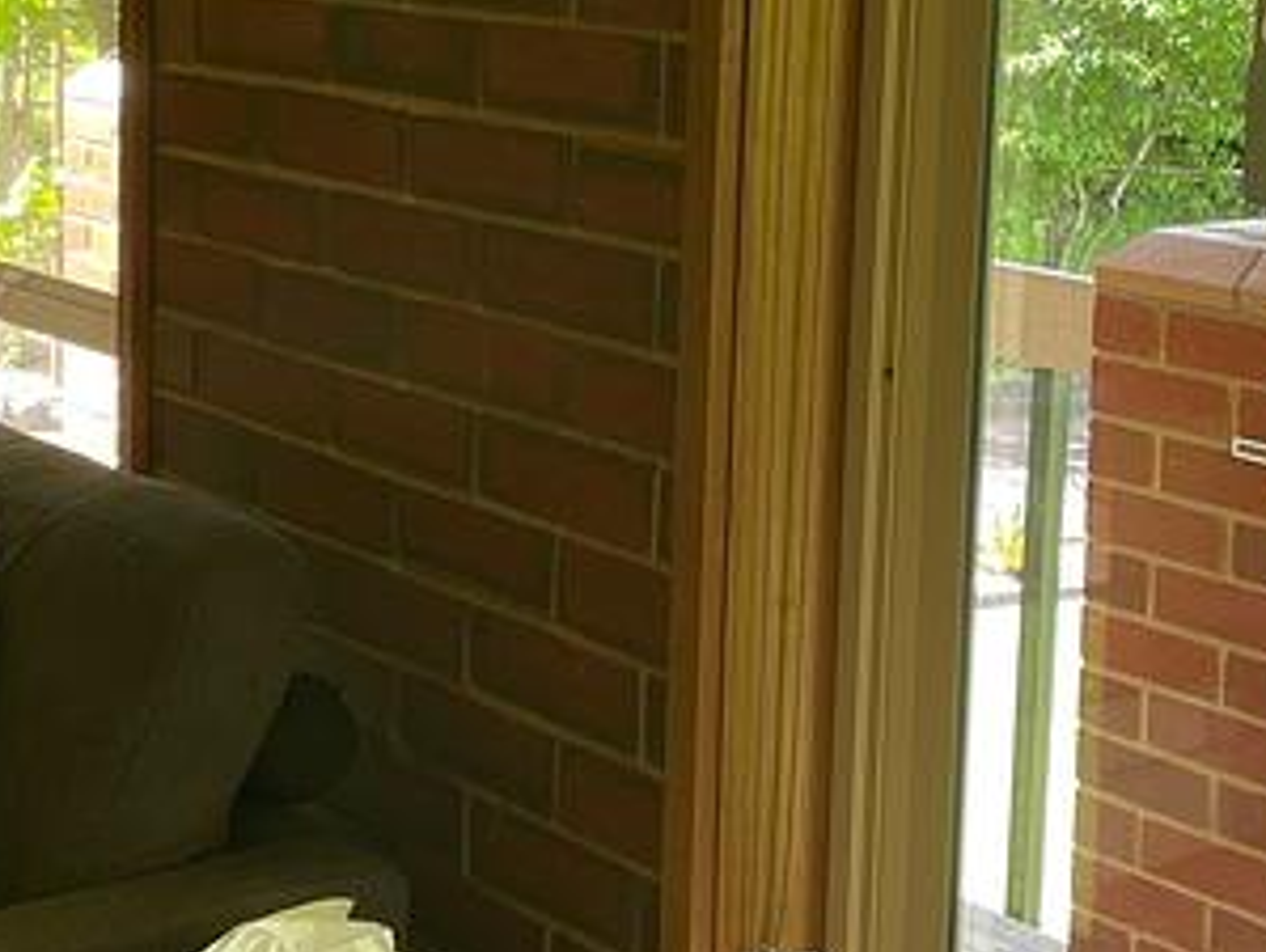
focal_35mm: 54
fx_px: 1977
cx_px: 610
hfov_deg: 35.5
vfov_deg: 26.8
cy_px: 273
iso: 100
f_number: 1.6
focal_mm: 4.2
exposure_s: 1/121
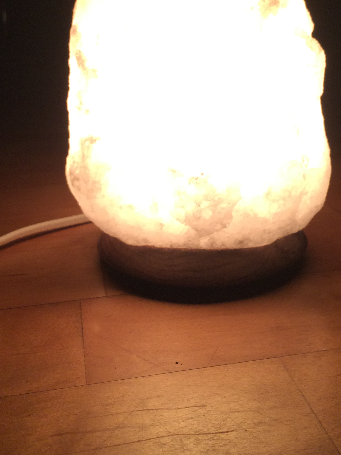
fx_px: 604
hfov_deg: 31.5
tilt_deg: -10.6
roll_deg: +2.7
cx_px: 183
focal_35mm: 46
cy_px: 127
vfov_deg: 40.3
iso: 80
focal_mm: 4.15
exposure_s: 1/33
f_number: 2.2
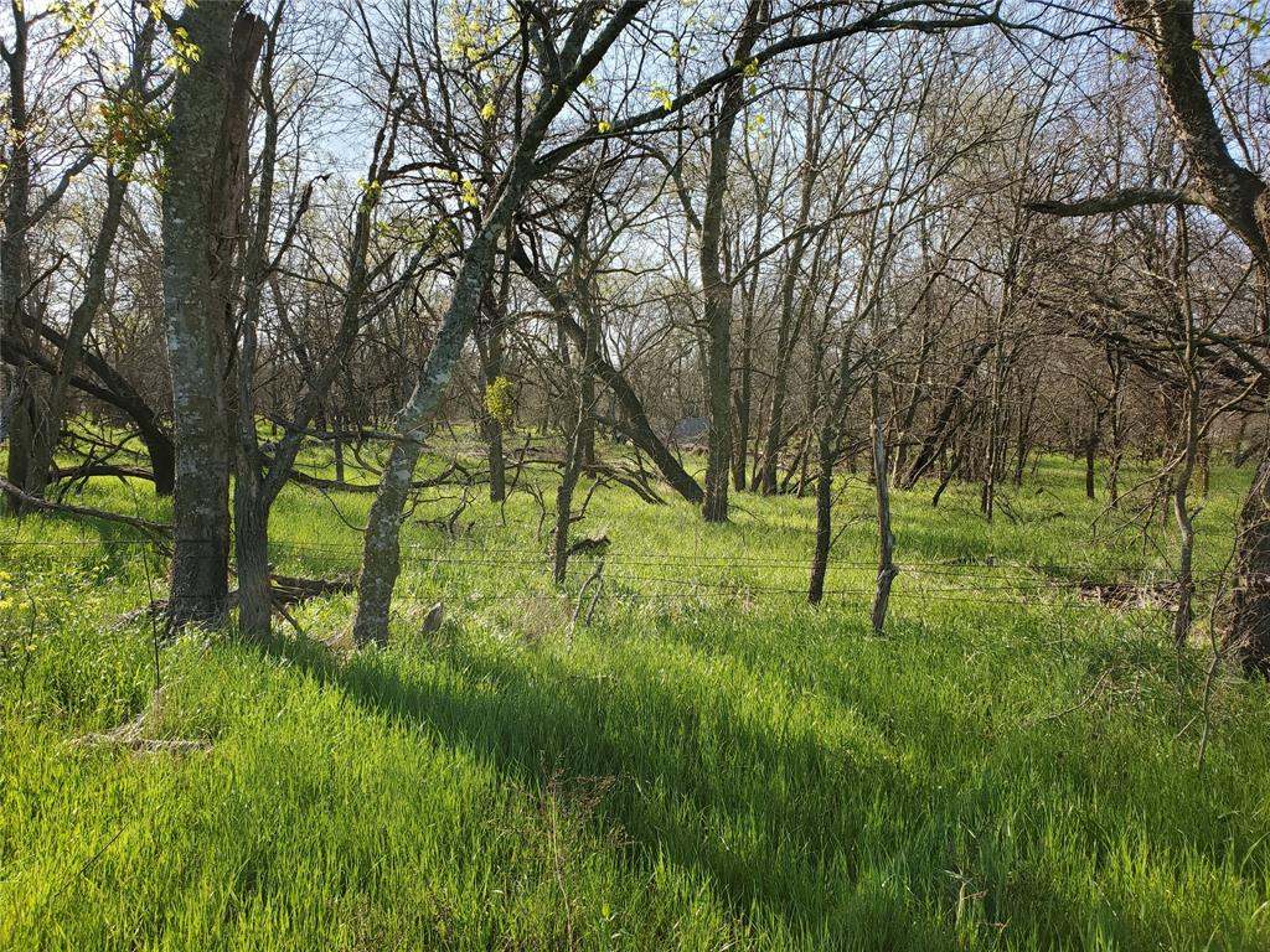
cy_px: 476
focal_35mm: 26
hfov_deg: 67.3
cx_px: 635
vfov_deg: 53.1
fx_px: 954
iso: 50
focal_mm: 4.3
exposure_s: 1/597
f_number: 2.4
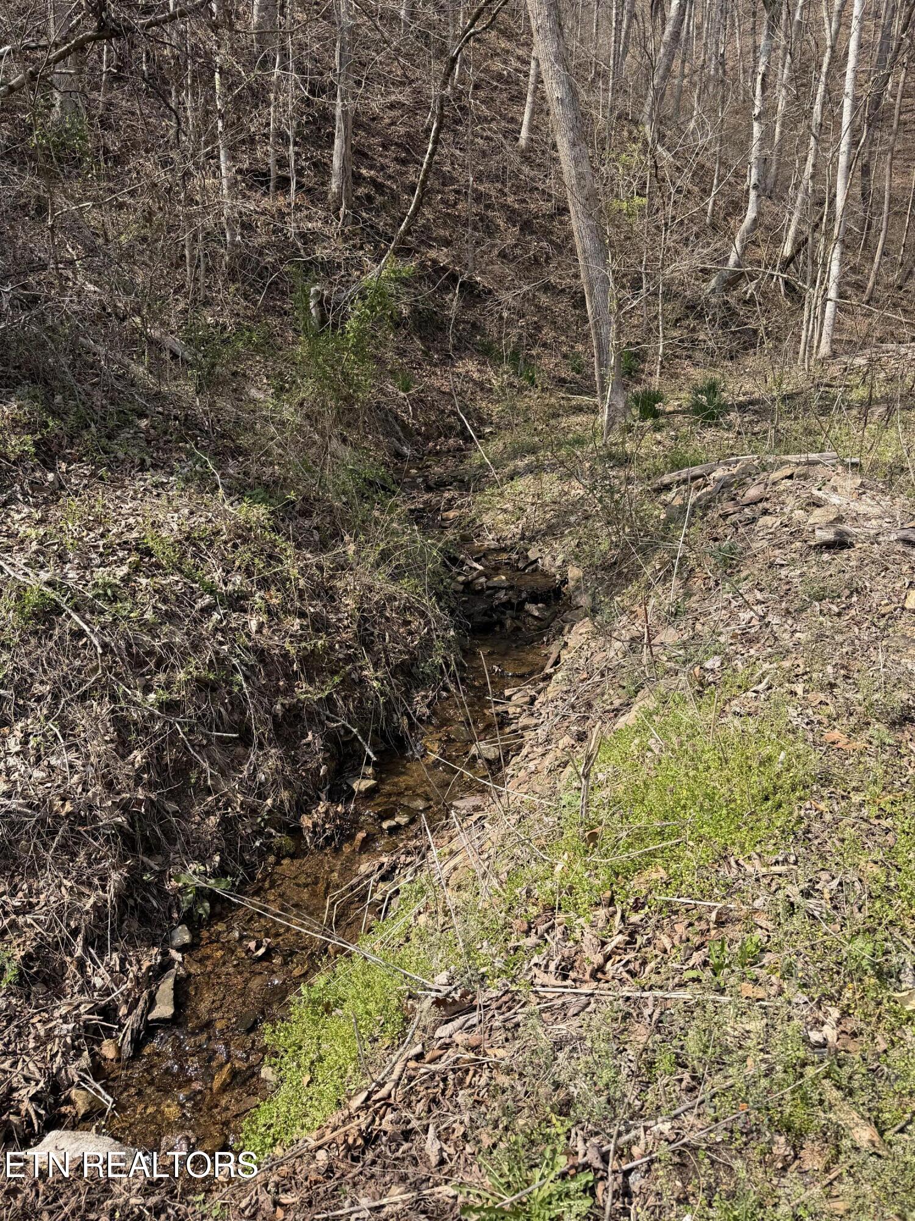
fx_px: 846
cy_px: 610
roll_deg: -0.8
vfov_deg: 71.6
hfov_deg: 56.8
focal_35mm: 24
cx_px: 458
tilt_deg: -13.7
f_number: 1.78
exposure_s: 1/2169
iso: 80
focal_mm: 6.76
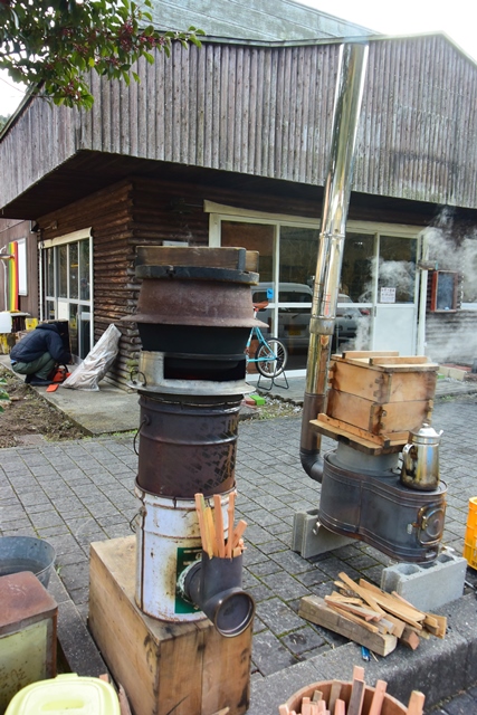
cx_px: 238
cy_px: 358
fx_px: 536
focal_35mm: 27
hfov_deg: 48.0
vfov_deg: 67.4
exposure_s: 1/160
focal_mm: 10
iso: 400
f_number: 5
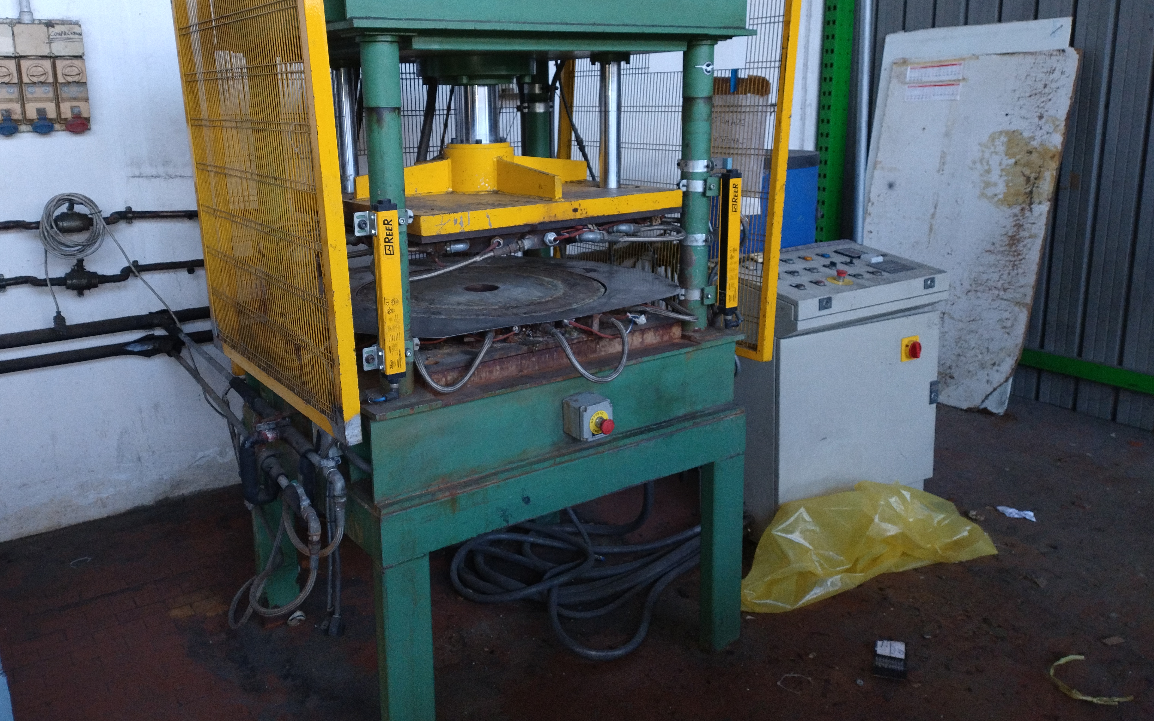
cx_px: 526
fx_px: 912
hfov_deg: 64.5
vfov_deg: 43.0
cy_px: 305
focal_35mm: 29
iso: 747
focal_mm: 4.71
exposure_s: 1/50
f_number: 1.7
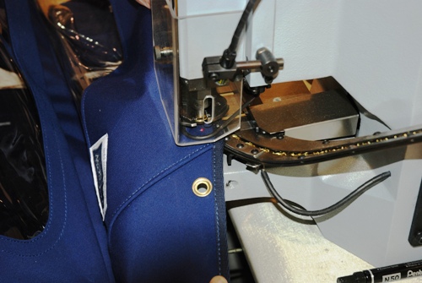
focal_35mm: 72
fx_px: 845
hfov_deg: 28.0
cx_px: 211
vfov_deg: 19.0
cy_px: 142
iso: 200
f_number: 4.5
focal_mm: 48
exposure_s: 1/60
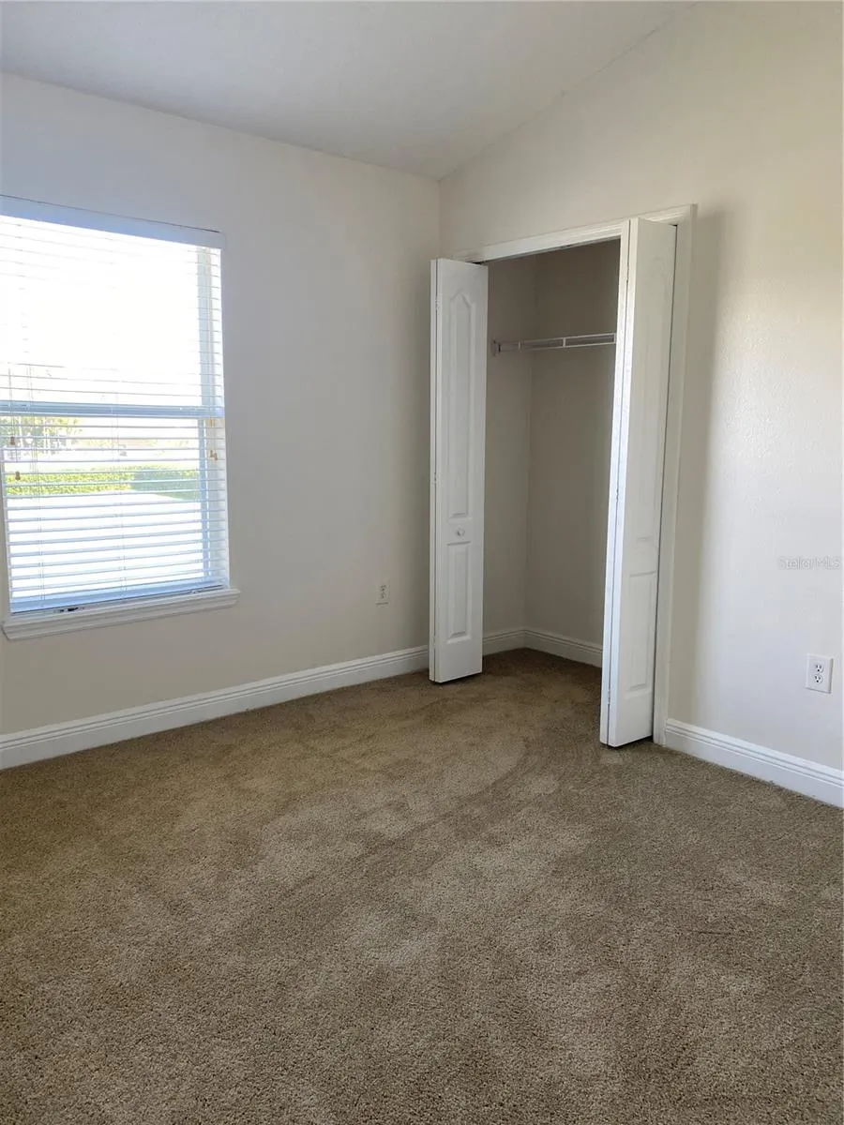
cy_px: 562
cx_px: 422
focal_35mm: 26
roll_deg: -0.6
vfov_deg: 67.3
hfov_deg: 53.1
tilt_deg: -7.6
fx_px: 845
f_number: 1.8
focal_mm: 4.25
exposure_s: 1/121
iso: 125
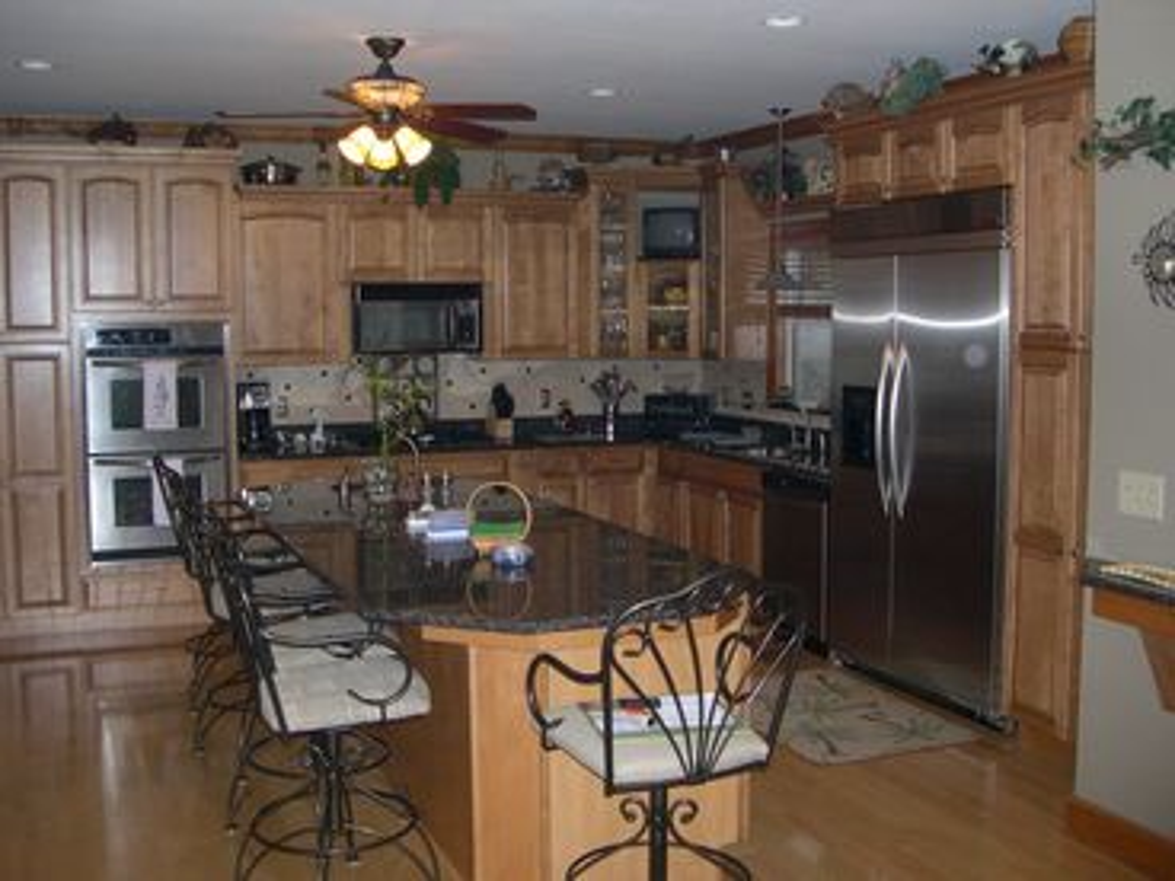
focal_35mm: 38
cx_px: 588
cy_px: 440
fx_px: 1290
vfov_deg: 37.7
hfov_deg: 49.0
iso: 400
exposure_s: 1/60
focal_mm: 8
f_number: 2.8
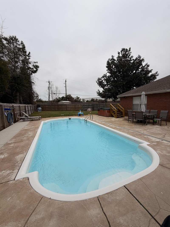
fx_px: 92
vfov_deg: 102.1
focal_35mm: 14
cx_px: 85
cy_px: 114
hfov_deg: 85.7
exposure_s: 1/1431
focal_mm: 2.22
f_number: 2.2
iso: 20
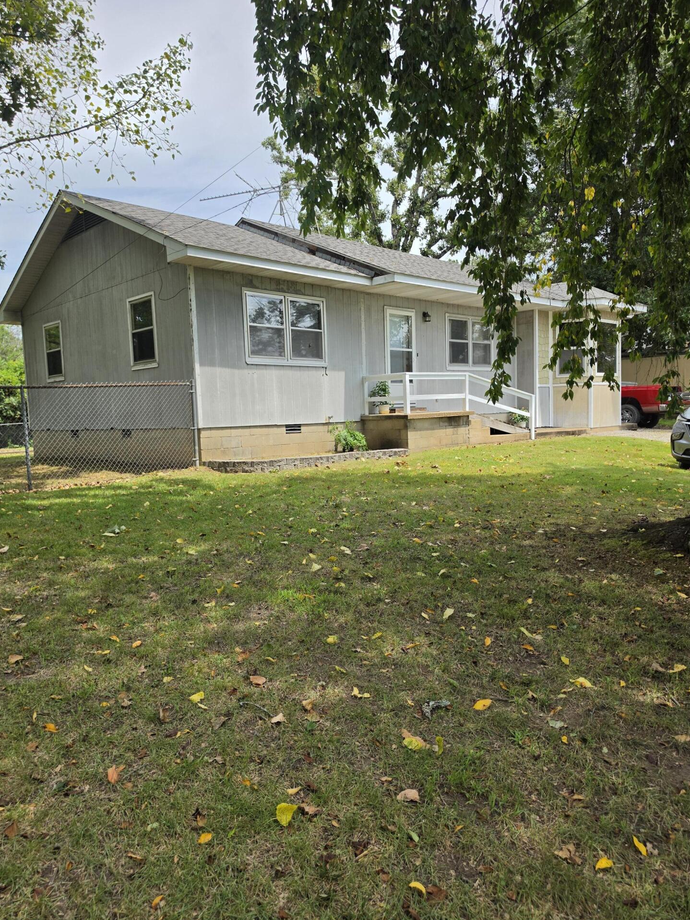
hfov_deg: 56.8
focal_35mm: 24
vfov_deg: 71.6
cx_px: 352
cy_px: 461
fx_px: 638
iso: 64
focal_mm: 6.5
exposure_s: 1/5605
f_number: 1.4
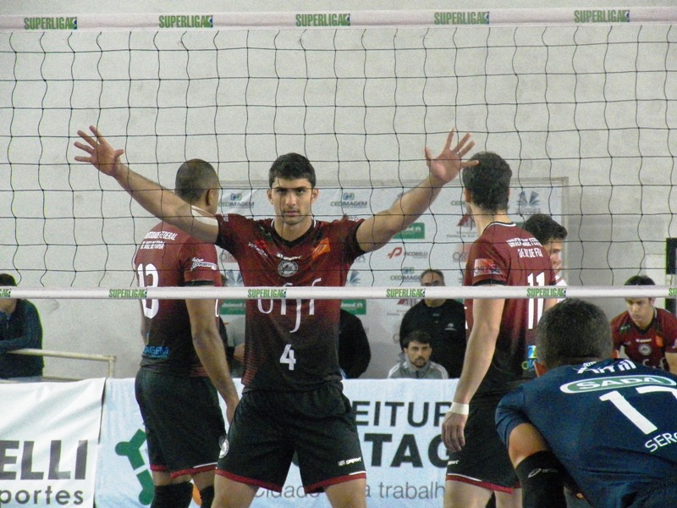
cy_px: 254
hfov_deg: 7.7
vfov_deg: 5.8
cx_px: 338
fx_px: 5007
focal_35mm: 256
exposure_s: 1/250
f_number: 4
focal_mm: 46
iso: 2500
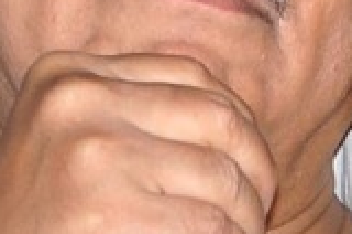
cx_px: 297
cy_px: 255
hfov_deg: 1.7
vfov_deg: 1.2
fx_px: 11551
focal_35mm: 1184
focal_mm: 105
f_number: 9
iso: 500
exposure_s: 1/125
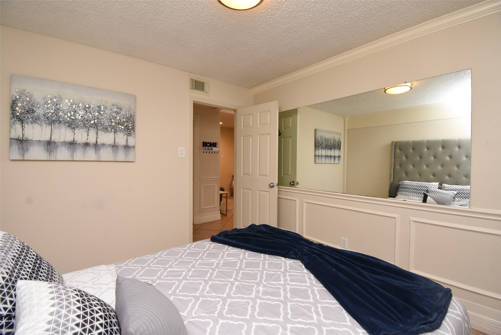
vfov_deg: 77.4
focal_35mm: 15
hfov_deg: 100.4
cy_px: 168
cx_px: 250
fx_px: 209
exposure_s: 1/60
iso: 1000
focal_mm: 10
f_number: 7.1
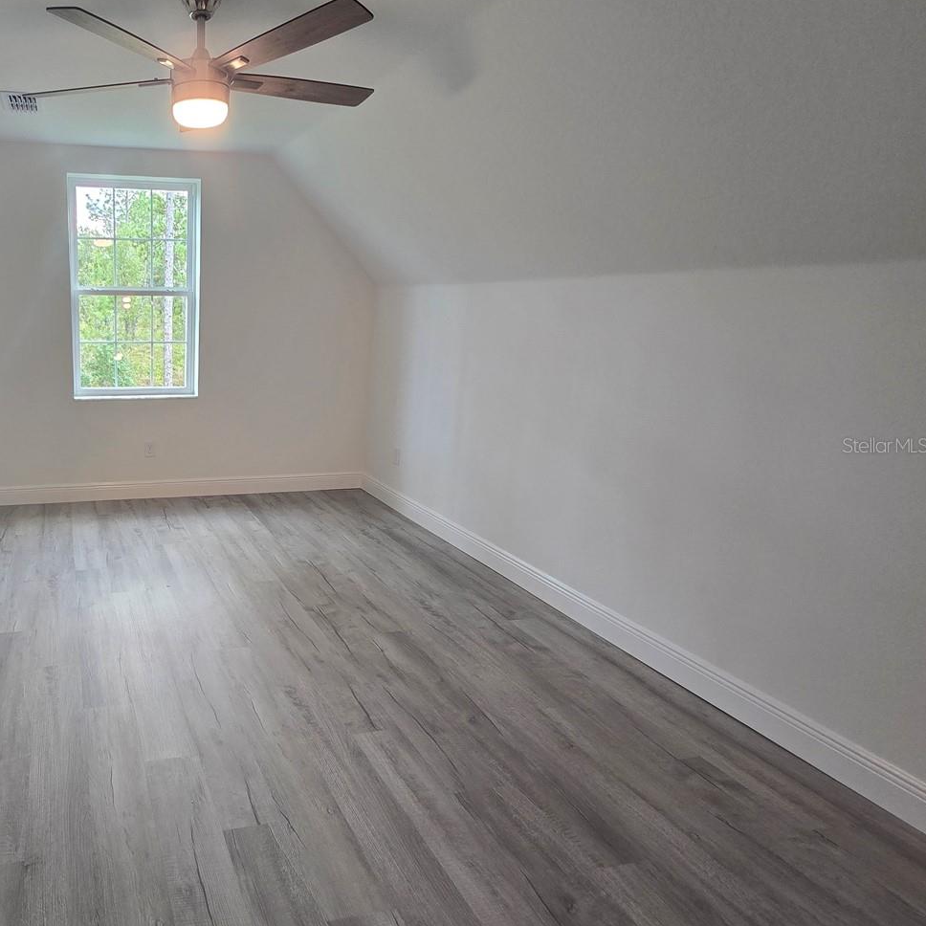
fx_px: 575
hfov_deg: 69.1
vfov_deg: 77.6
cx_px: 167
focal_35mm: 19
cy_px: 445
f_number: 2.2
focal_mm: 2.2
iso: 100
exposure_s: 1/50
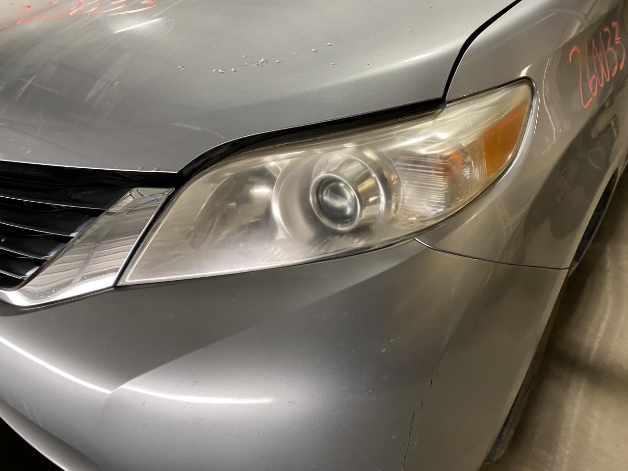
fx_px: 472
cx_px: 314
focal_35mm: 26
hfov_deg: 67.3
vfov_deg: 53.1
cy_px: 236
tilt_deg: -33.7
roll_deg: +1.5
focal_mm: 4.25
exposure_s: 1/60
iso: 160
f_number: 1.8
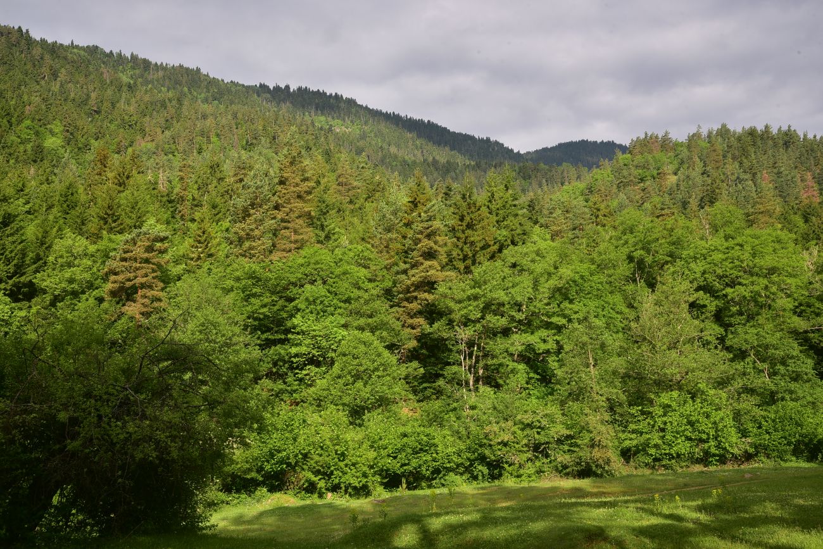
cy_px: 274
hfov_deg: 58.7
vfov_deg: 41.1
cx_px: 412
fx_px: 732
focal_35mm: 32
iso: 250
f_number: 14
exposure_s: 1/125
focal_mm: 32
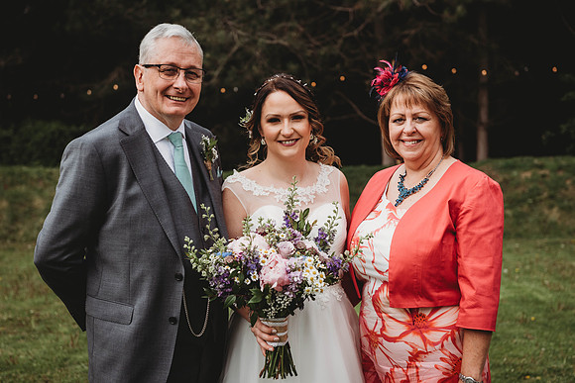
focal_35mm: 62
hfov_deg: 32.4
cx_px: 288
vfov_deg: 21.9
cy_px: 192
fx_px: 990
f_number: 4.5
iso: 200
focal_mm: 62
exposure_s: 1/1000
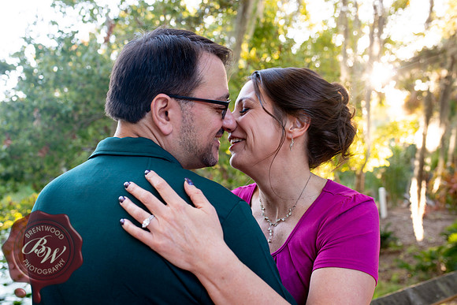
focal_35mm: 35
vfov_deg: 37.9
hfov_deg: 54.4
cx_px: 228
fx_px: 444
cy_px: 152
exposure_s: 1/100
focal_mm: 35
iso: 500
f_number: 4.5
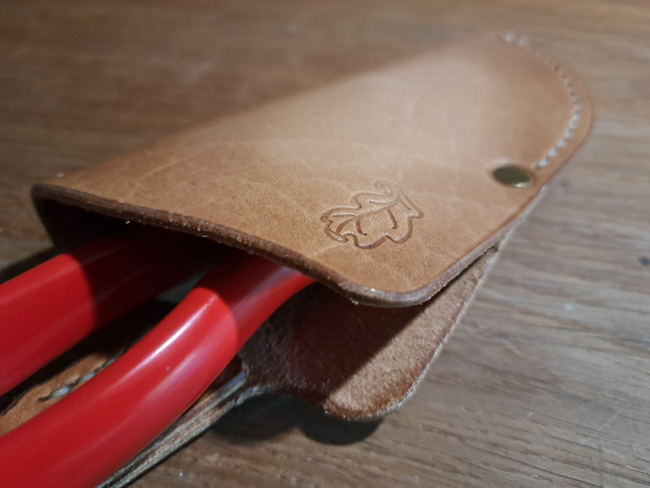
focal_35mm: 24
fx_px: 451
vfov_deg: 56.8
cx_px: 325
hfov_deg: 71.6
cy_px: 244
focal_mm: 5.23
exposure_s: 1/25
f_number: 1.8
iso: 800
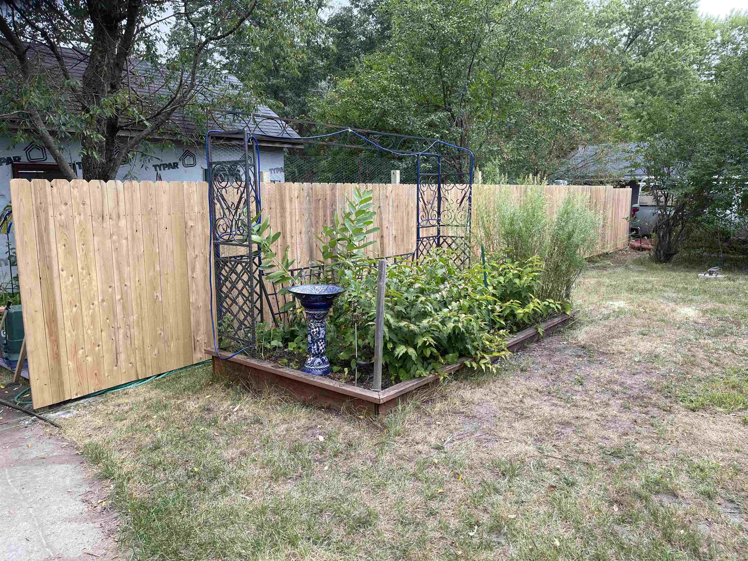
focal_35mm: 25
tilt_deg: -9.4
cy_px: 280
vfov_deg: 54.9
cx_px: 374
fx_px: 540
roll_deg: +0.2
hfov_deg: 69.4
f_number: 1.6
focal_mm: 5.1
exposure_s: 1/152
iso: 32
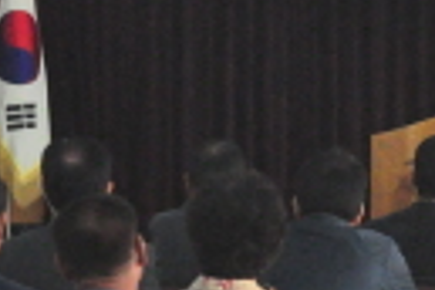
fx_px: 3135
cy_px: 204
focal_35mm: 259
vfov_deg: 5.3
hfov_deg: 7.9
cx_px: 364
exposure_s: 1/200
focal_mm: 35
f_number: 8
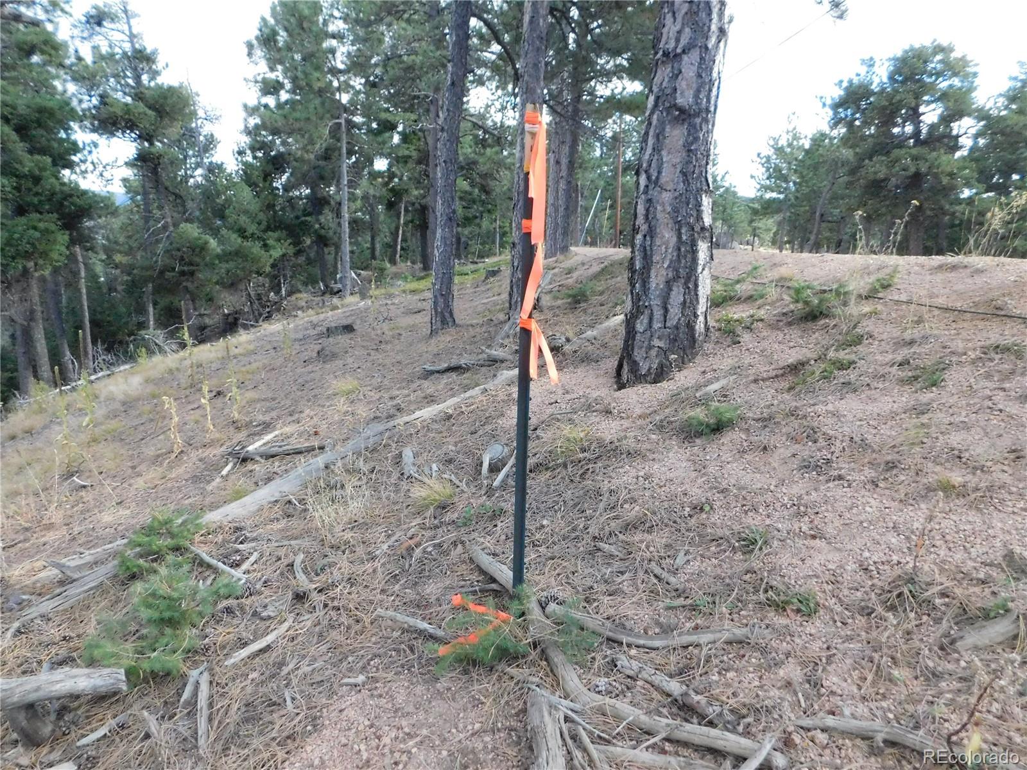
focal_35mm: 23
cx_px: 514
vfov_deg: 58.9
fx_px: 682
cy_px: 385
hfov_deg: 73.9
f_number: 3
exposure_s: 1/1000
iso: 800
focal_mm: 4
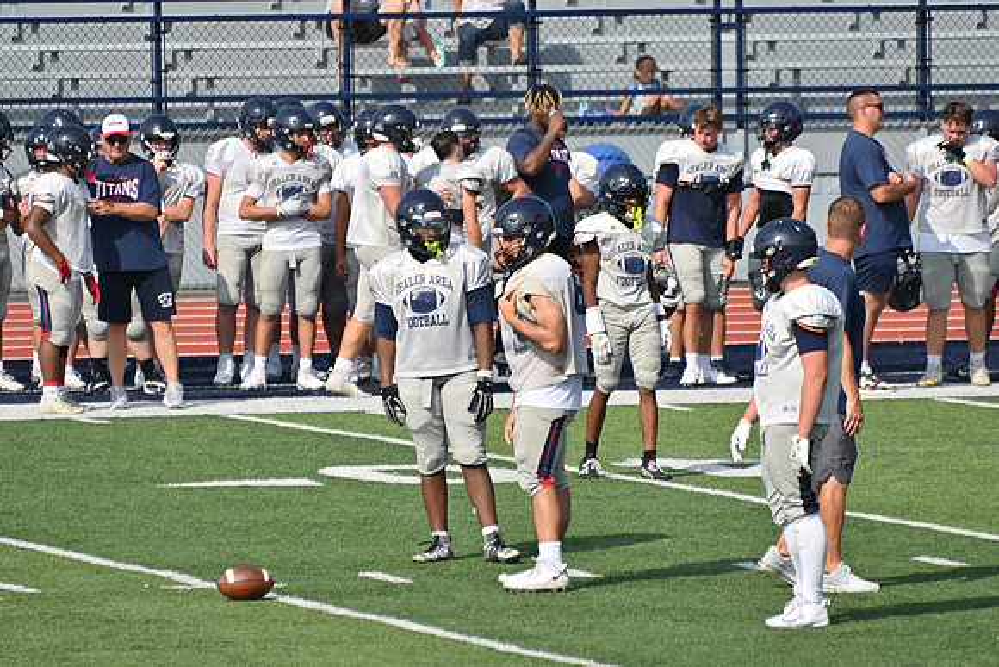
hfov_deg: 4.6
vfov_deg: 3.1
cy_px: 334
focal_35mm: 450
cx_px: 500
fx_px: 12490
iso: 100
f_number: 5.6
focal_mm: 300
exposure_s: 1/800
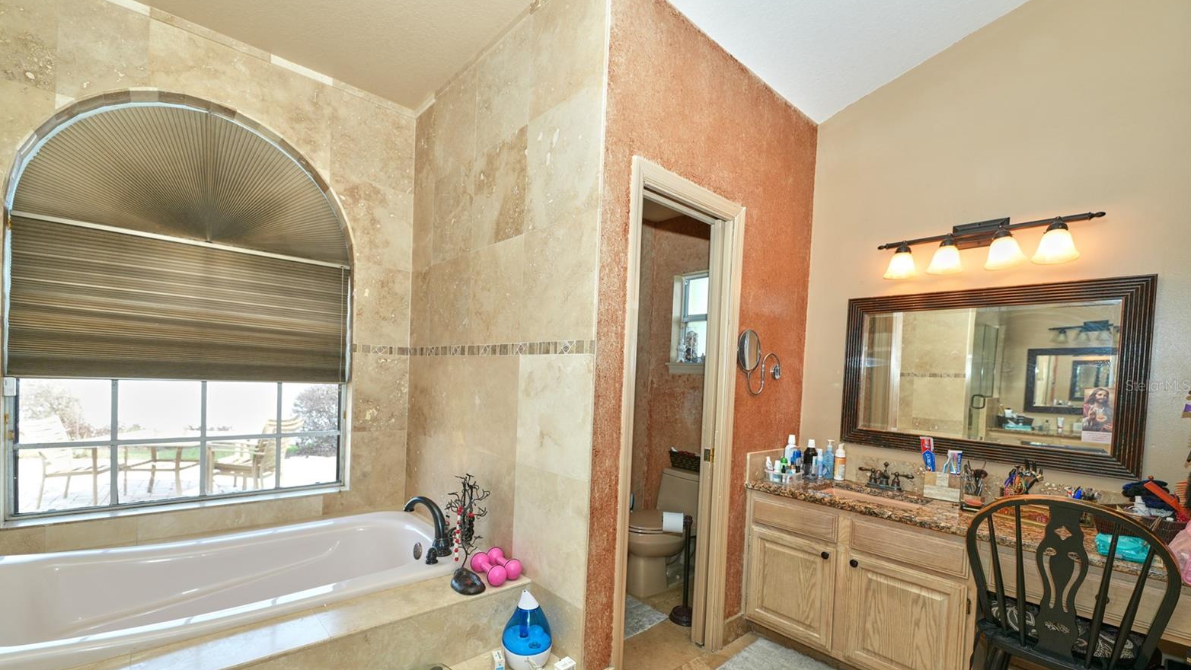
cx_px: 584
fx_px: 474
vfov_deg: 70.1
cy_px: 385
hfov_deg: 103.0
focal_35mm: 15
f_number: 4
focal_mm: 14
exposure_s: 1/200
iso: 400
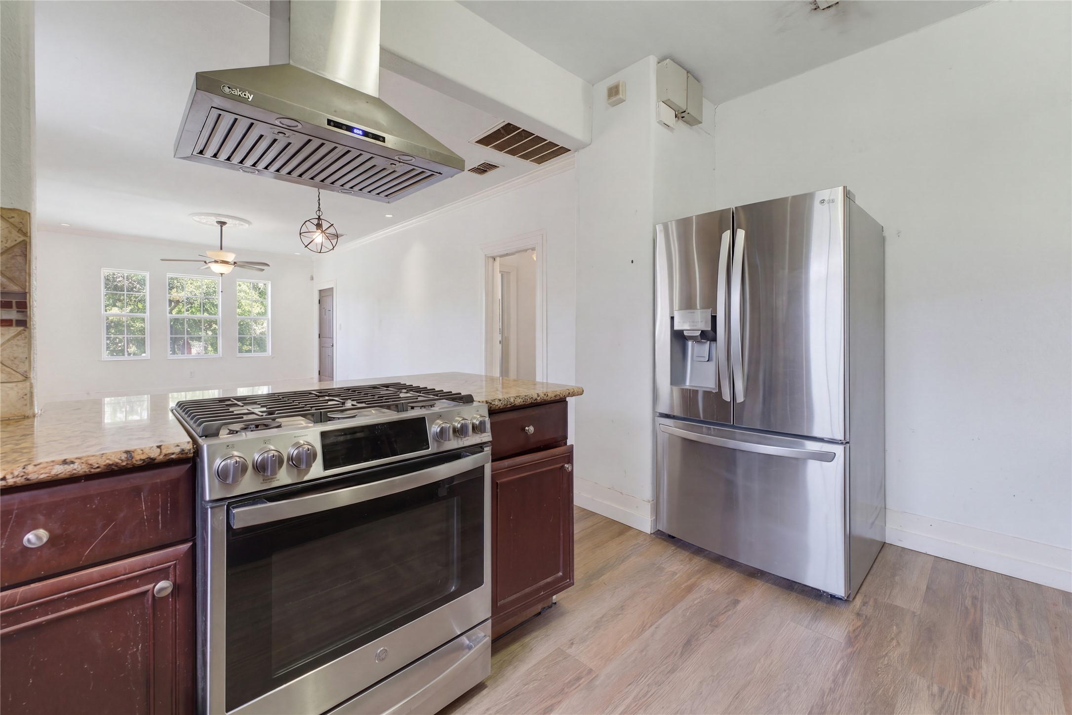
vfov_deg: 78.8
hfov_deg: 101.9
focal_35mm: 15
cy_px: 358
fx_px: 435
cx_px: 536
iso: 320
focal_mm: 14.6
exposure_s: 1
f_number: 8
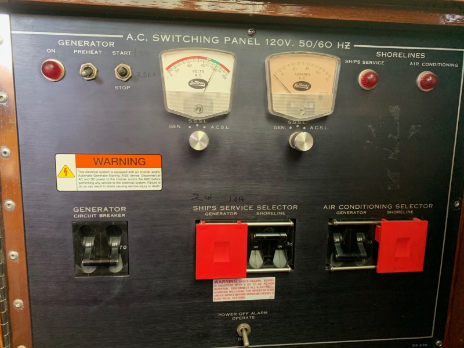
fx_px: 349
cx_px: 232
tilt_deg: -9.2
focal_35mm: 26
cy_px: 174
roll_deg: -1.4
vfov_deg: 53.1
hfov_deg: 67.3
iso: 320
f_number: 1.8
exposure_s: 1/60
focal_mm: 4.25
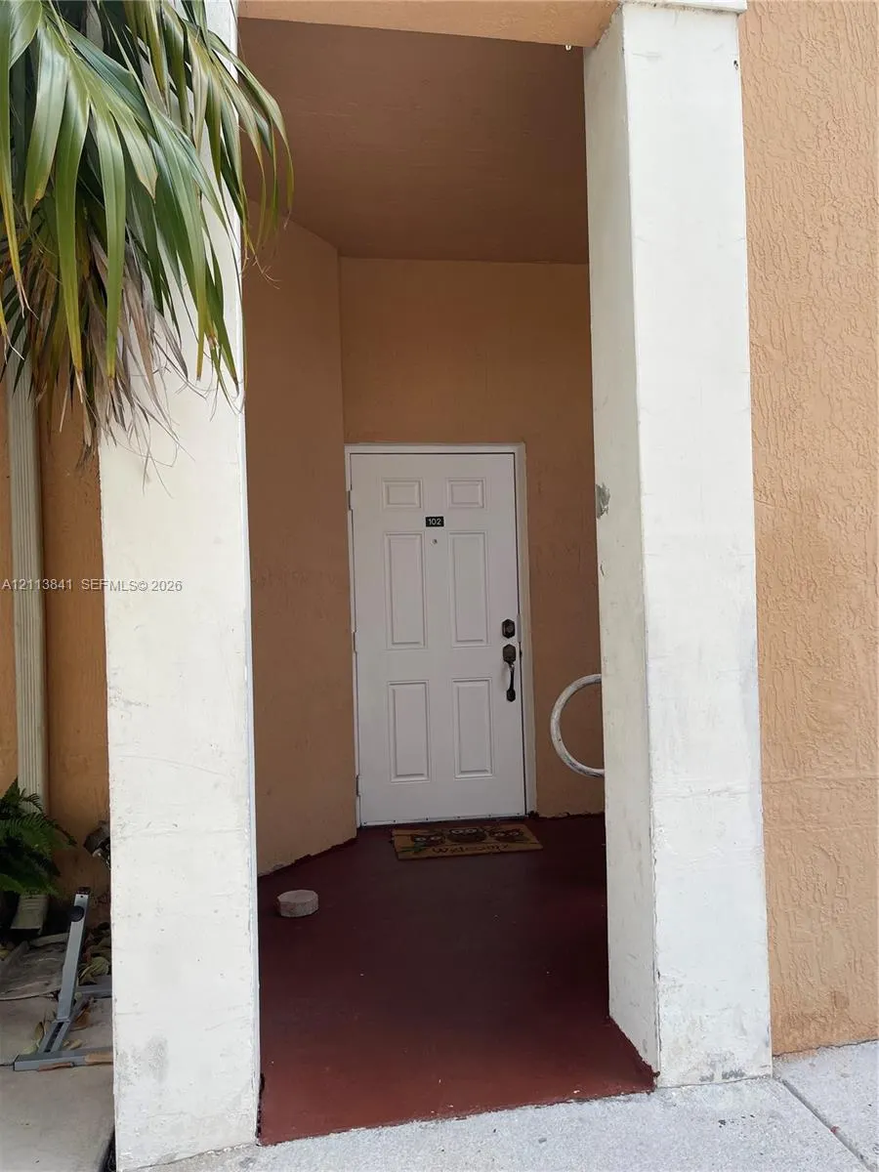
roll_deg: +0.8
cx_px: 440
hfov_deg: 53.1
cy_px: 586
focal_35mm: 26
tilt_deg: +1.9
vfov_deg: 67.3
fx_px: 880
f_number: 1.6
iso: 32
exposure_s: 1/1130
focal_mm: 5.1
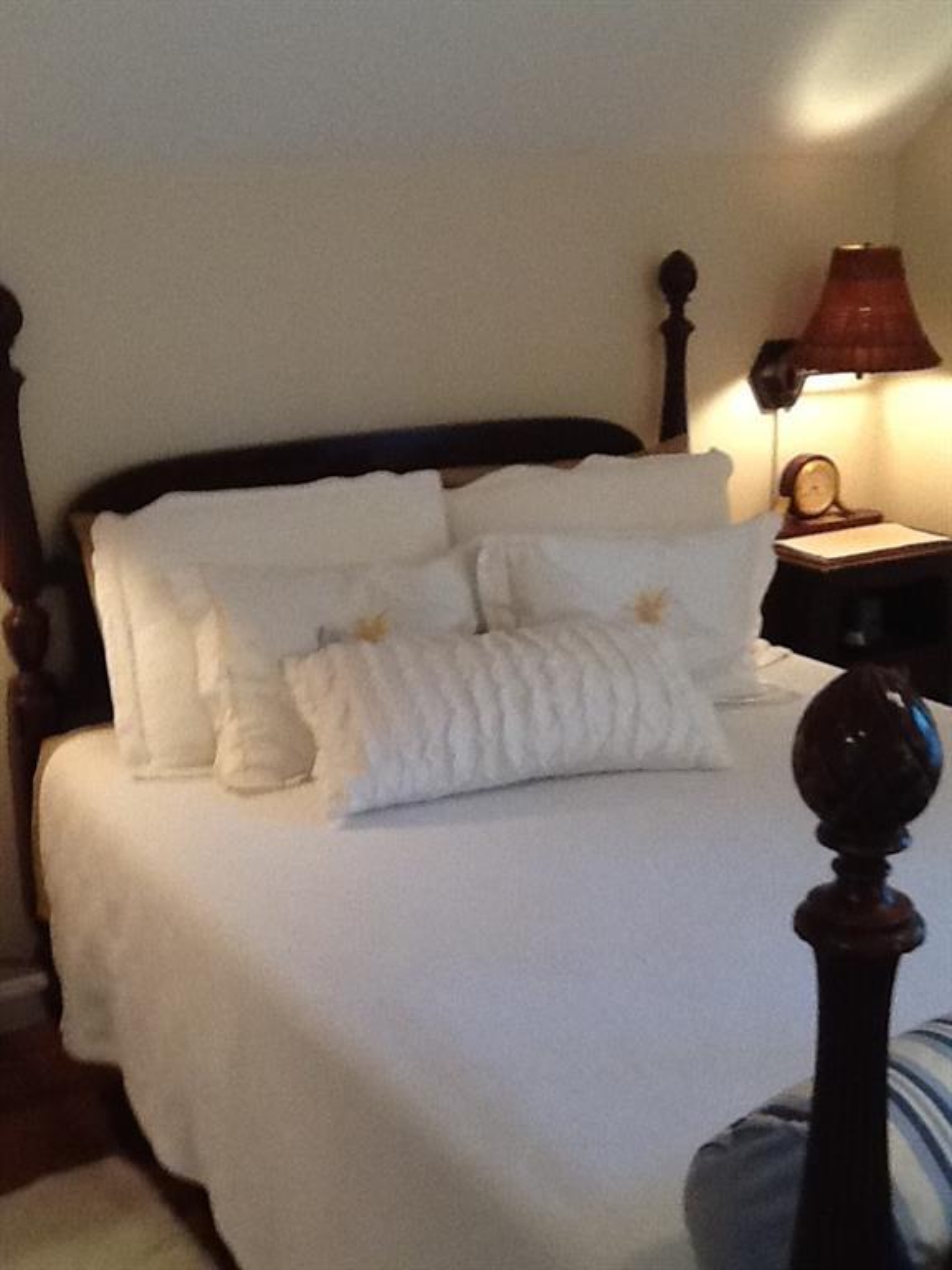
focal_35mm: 44
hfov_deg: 32.9
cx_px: 476
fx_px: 1613
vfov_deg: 42.9
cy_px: 635
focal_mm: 2.03
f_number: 2.4
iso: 160
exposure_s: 1/30
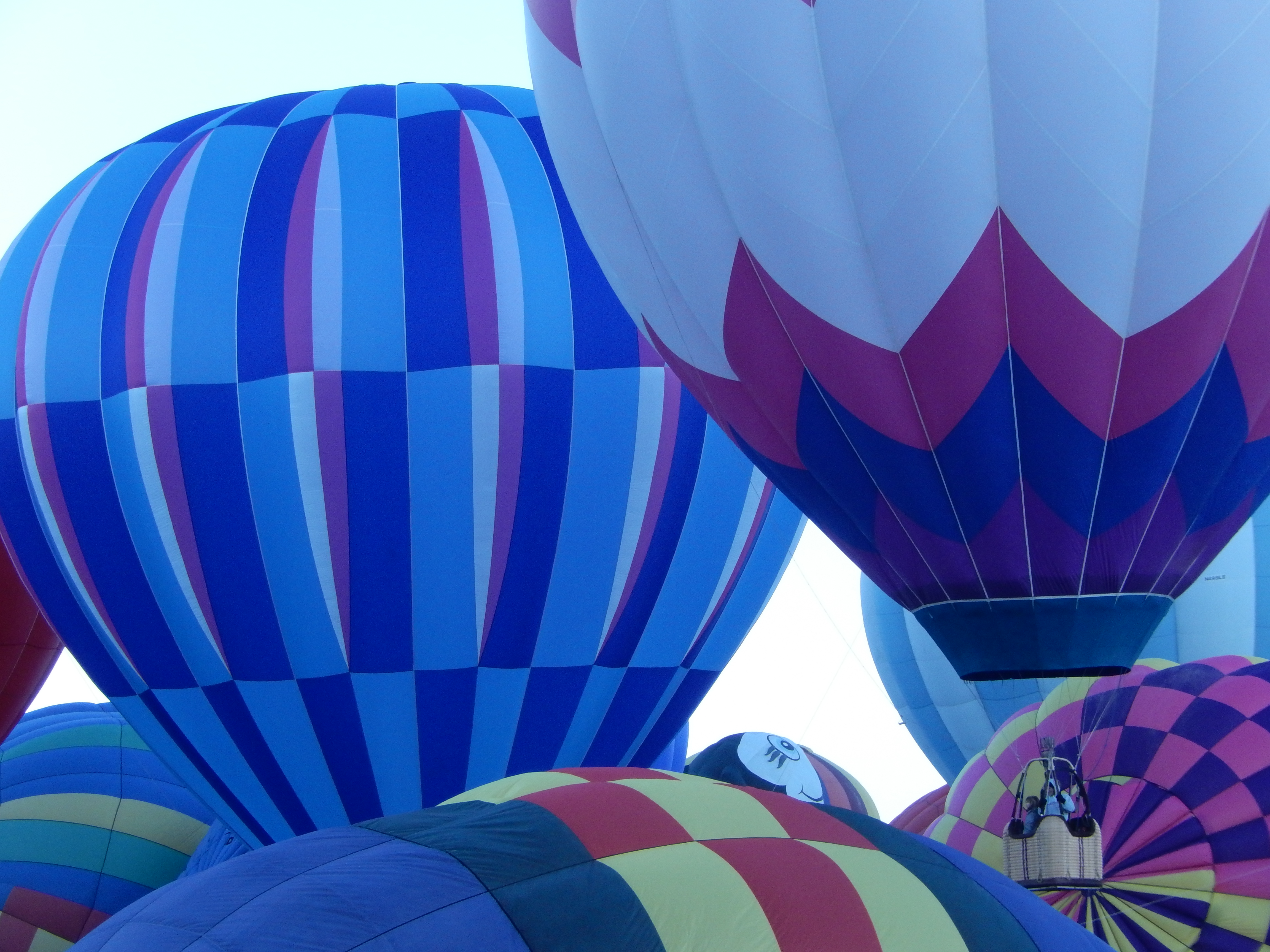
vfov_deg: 11.1
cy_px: 476
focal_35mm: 134
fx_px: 4916
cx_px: 635
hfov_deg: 14.7
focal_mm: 24.1
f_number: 5.6
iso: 400
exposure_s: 1/160
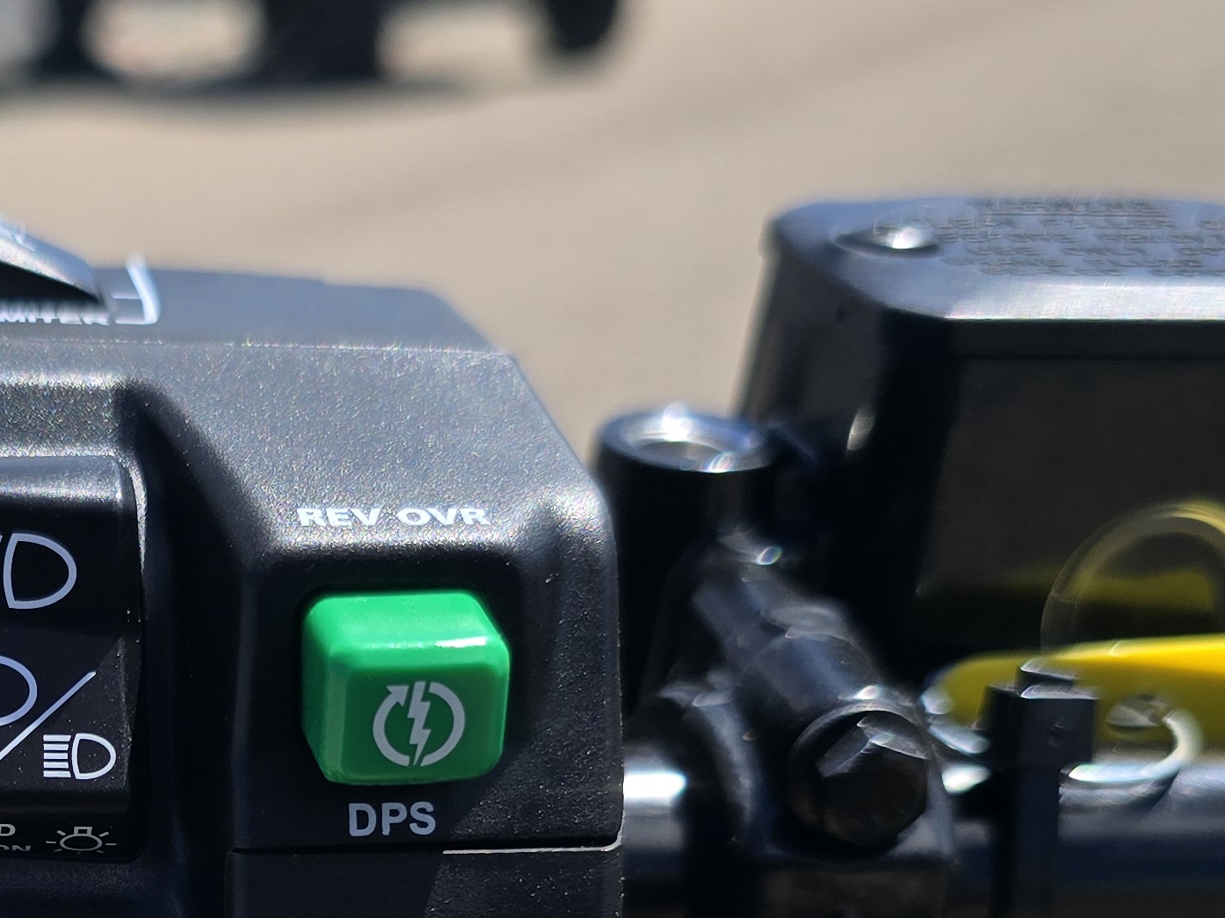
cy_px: 1006
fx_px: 2335
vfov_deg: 21.2
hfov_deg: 27.6
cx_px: -18
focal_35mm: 66
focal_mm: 6.3
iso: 12
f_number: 1.7
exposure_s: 1/606
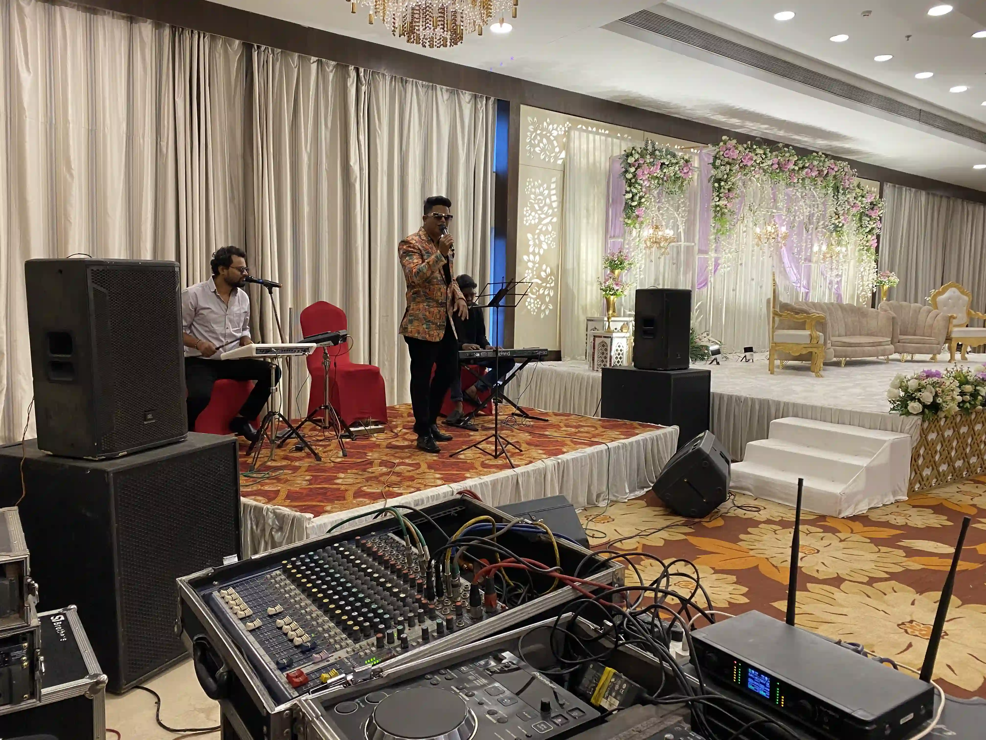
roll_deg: -0.8
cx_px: 493
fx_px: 741
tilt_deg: -5.0
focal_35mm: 26
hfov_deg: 67.3
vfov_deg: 53.1
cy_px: 370
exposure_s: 1/50
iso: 64
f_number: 1.8
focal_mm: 4.25
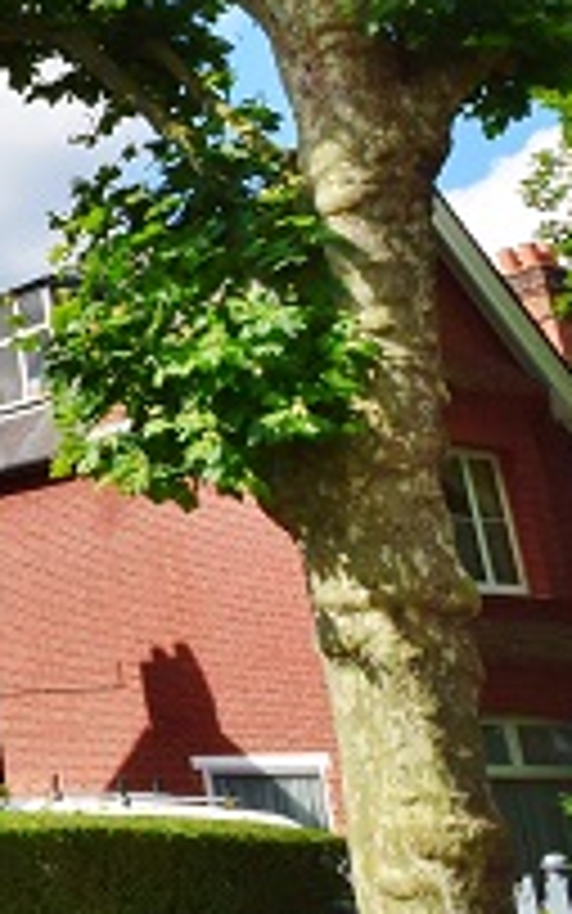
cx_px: -608
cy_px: 180
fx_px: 1520
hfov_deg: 16.0
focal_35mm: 61
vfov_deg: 32.5
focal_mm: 10
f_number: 11
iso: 400
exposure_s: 1/400
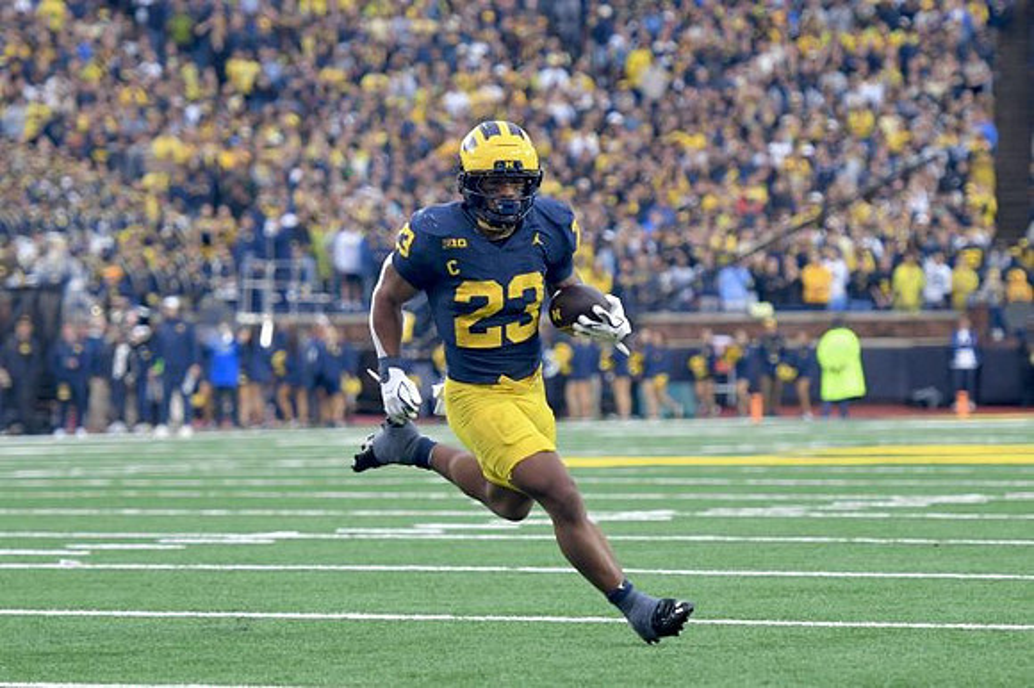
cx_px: 517
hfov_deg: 11.0
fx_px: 5368
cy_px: 344
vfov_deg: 7.3
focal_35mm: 187
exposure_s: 1/1000
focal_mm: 125
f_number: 2.8
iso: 1000
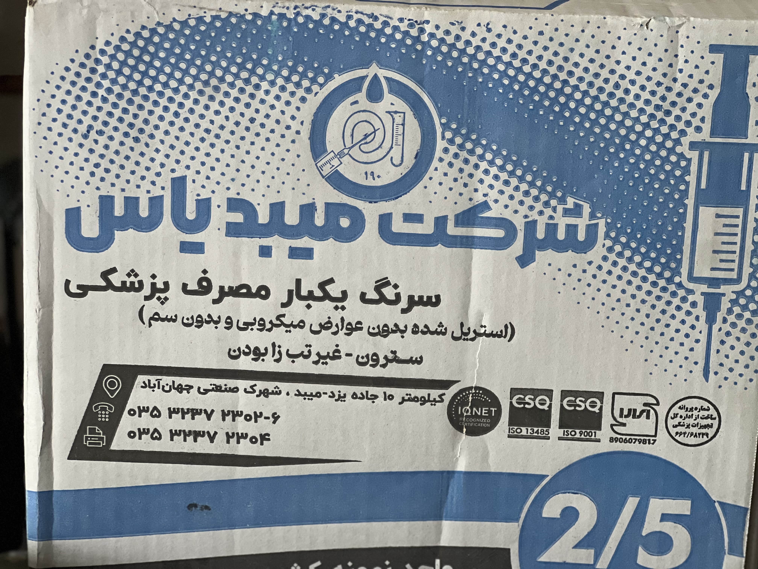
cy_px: 284
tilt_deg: -14.4
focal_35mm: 77
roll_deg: -2.4
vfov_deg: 19.1
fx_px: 1686
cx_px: 379
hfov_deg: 25.3
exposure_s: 1/40
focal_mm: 9
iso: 250
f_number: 2.8
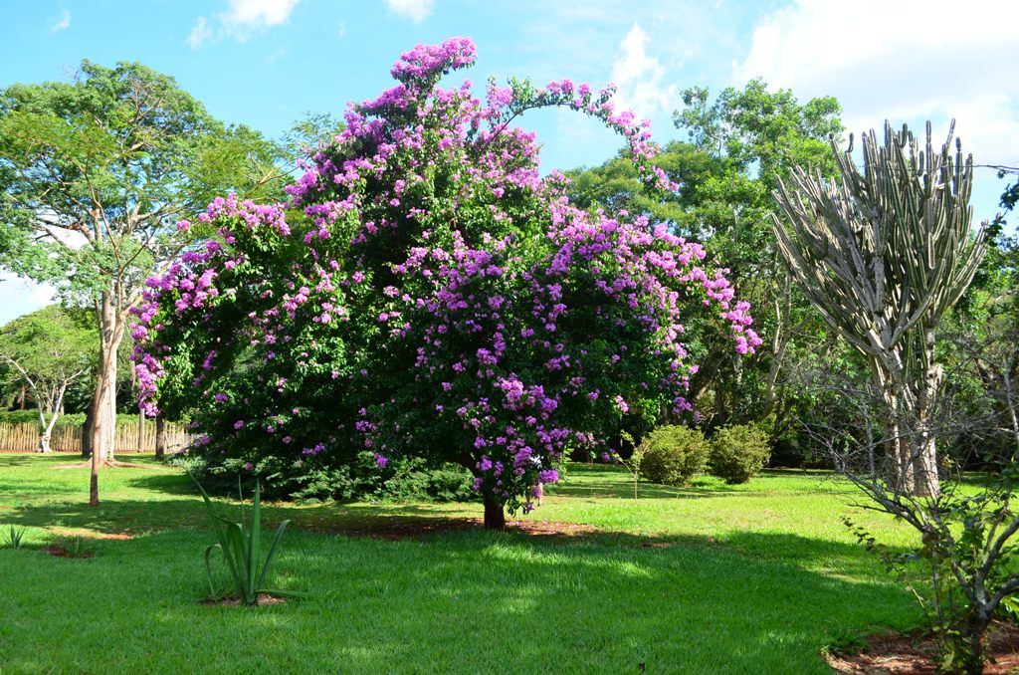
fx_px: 847
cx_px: 510
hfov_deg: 62.0
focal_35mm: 30
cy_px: 338
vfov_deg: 43.4
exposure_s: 1/160
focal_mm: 20
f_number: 6.3
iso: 100
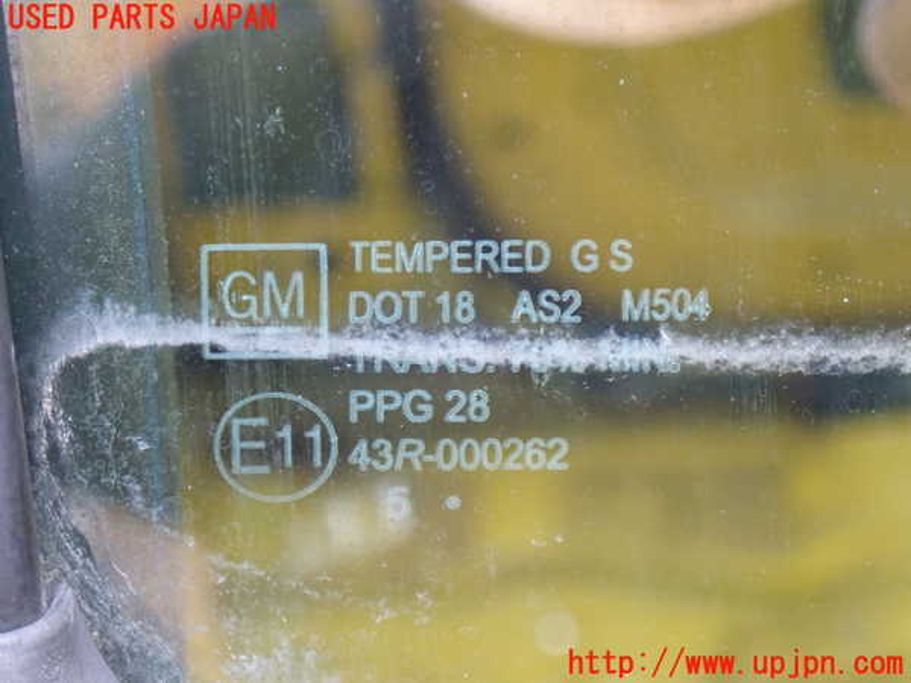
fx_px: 2632
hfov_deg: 19.6
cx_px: 456
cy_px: 342
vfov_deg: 14.8
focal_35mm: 100
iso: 800
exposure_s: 1/80
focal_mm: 18
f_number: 4.9
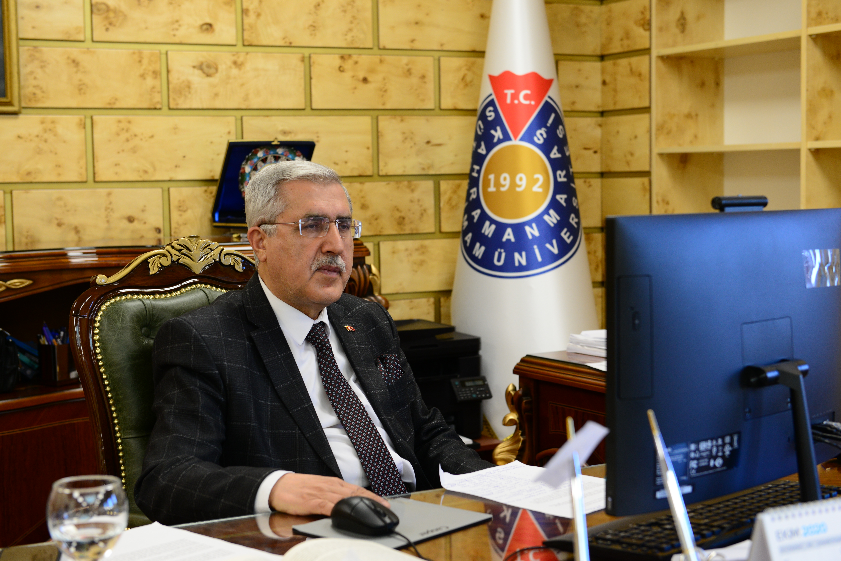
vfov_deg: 24.2
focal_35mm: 56
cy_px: 280
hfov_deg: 35.6
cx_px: 420
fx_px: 1308
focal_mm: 56
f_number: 4.5
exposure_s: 1/100
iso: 1000
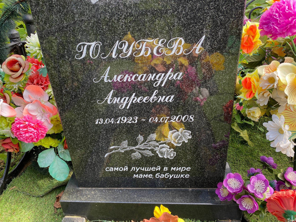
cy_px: 111
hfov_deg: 67.3
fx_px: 222
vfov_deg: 53.1
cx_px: 148
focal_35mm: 26
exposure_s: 1/212
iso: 32
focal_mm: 4.25
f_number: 1.8
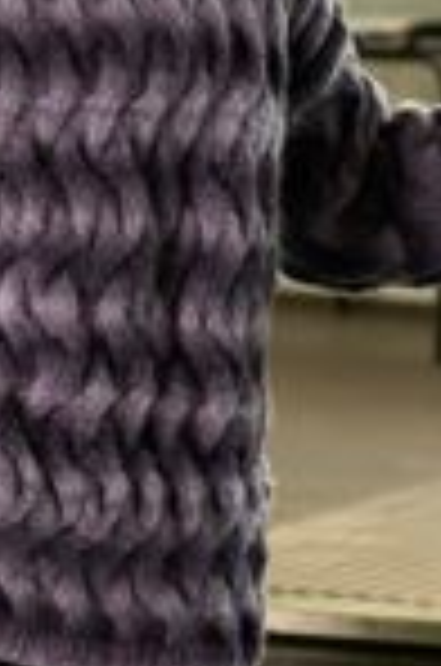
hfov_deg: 7.2
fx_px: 3489
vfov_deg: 10.9
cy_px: 238
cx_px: 81
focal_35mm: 189
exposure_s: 1/100
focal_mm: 62
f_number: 2.8
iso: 200
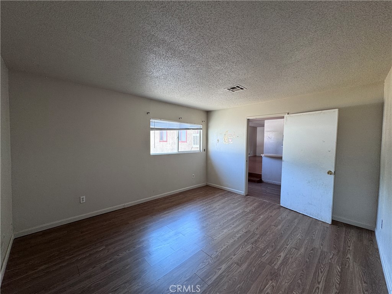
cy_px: 147
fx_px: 159
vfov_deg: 85.7
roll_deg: -0.8
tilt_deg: -2.3
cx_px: 196
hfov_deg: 102.1
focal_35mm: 14
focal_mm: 2.22
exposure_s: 1/99
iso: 125
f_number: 2.2
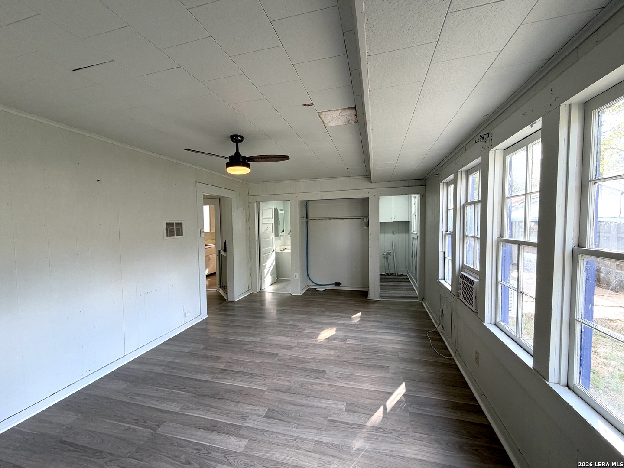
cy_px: 234
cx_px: 312
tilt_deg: -2.3
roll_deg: +1.0
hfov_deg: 102.1
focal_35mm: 14
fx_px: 252
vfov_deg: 85.7
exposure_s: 1/120
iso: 160
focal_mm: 2.22
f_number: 2.2
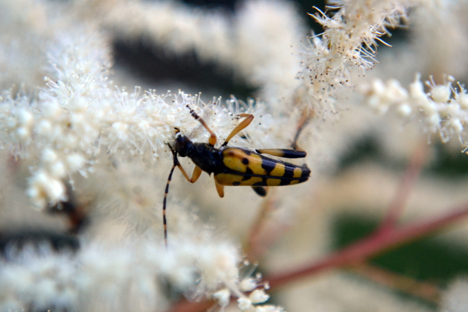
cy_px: 156
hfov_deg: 24.6
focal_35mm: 82
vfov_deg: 16.6
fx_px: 1072
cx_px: 234
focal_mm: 55
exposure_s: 1/40
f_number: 5.6
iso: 800
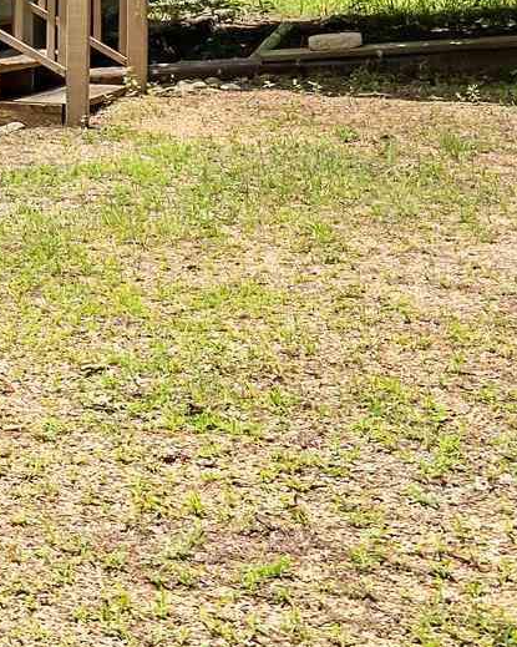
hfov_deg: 10.7
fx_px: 1990
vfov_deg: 17.6
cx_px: -993
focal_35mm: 104
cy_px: -113
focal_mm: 23
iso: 800
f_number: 8
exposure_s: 1/5000
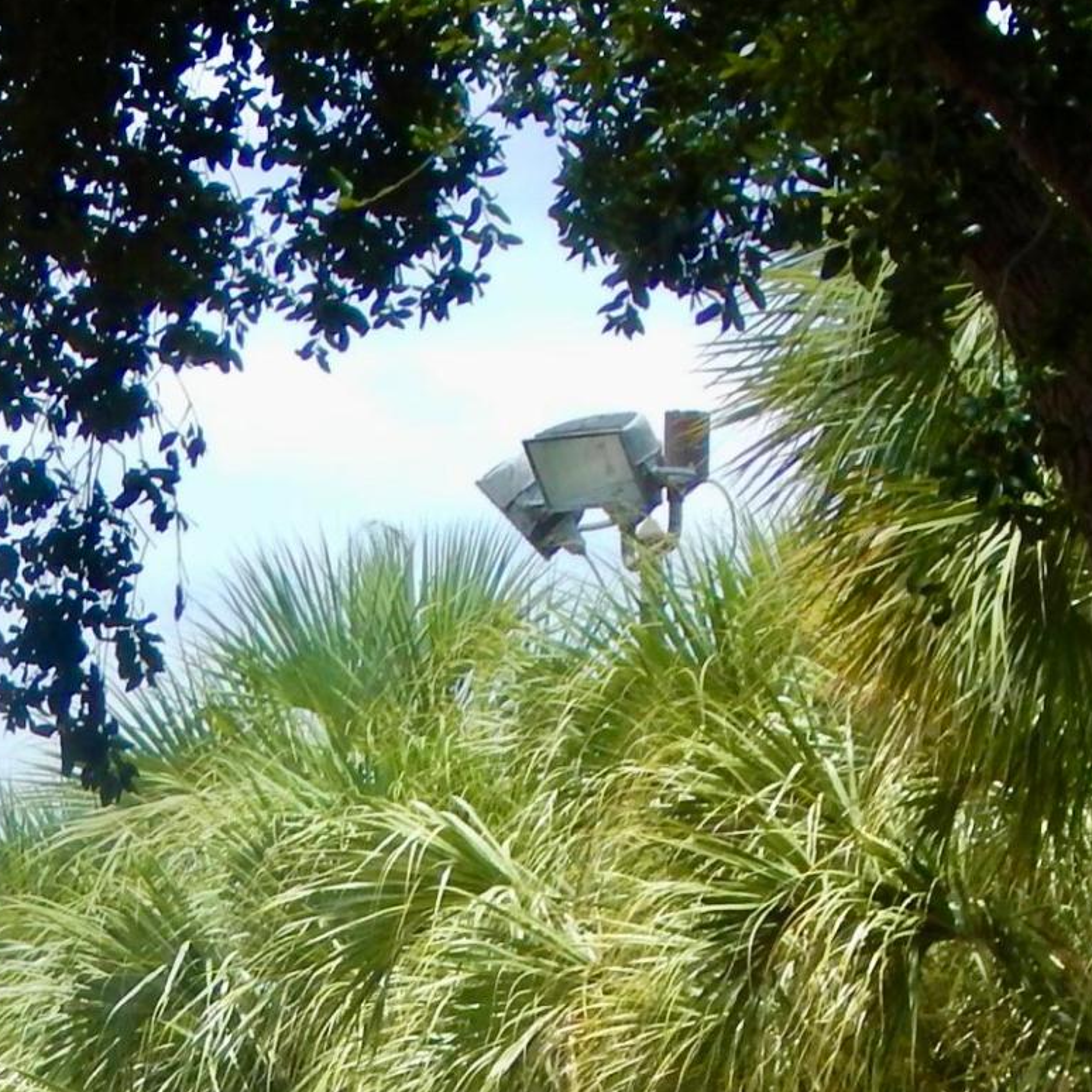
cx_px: 25
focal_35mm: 306
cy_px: 1514
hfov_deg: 5.7
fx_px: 10921
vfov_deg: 5.7
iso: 125
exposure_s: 1/800
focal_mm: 16.6
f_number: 4.4
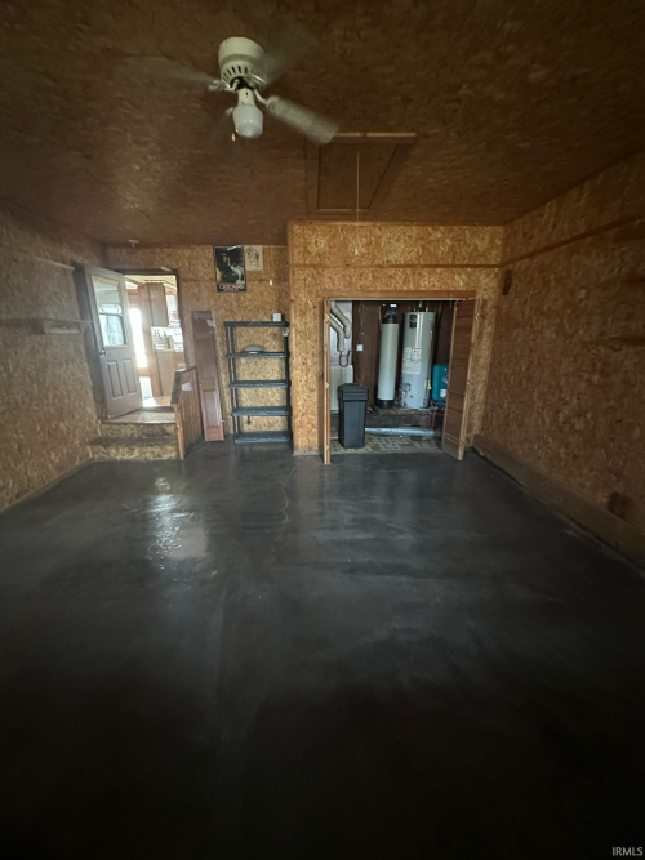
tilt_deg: -14.8
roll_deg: +0.4
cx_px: 322
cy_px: 430
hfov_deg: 85.7
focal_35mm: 14
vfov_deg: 102.1
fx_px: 348
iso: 1600
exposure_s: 1/33
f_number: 2.2
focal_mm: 2.22
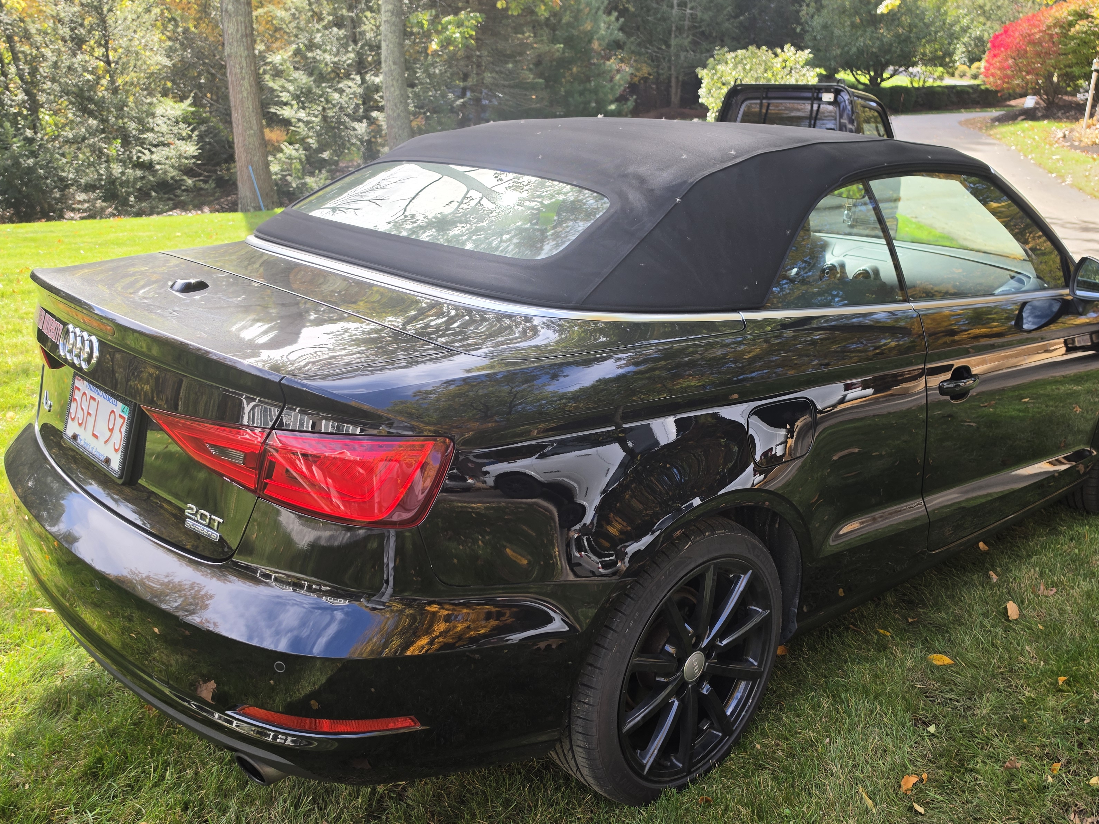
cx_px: 631
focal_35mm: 29
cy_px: 471
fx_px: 921
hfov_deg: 61.4
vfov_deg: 48.1
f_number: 1.4
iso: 10
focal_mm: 6.5
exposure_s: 1/214
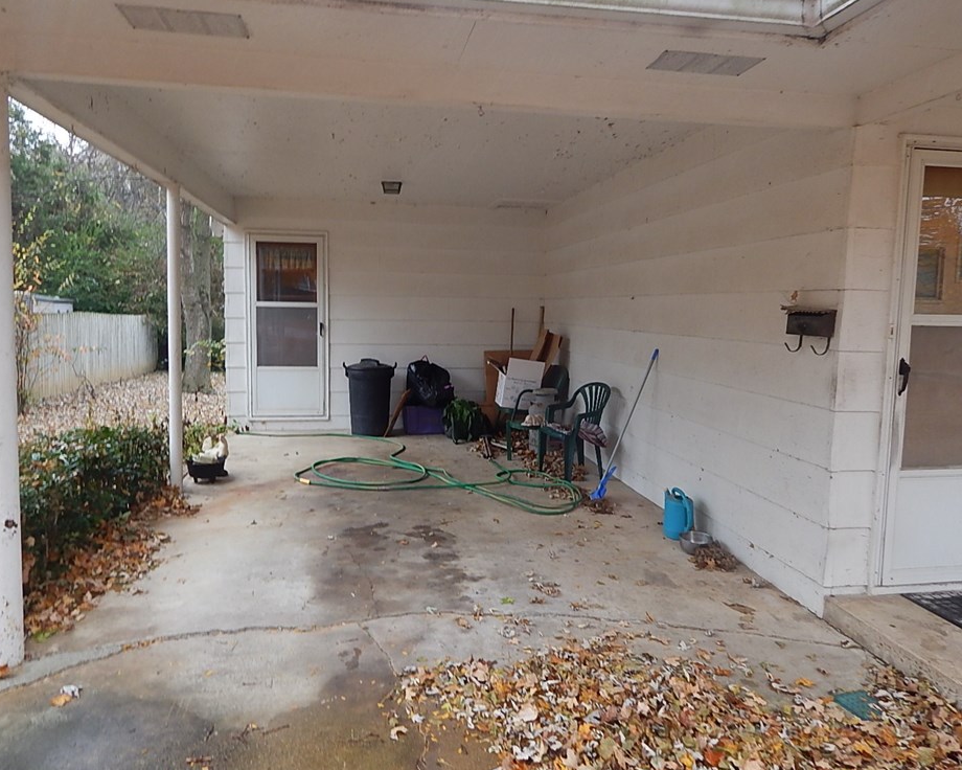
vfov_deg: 56.8
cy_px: 377
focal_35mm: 25
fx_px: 712
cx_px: 461
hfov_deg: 68.1
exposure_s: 1/60
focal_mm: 4
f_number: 3
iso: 125
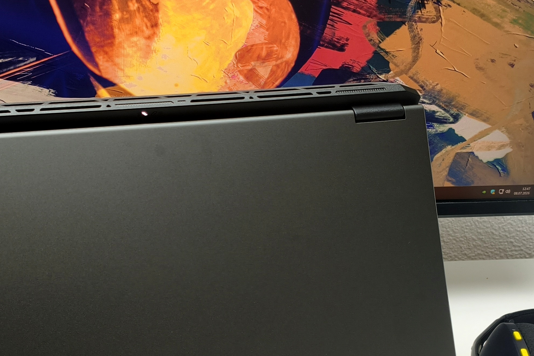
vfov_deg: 23.7
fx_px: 831
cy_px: 298
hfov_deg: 35.5
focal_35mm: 56
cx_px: 220
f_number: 1.5
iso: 125
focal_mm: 4.94
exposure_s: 1/99.8
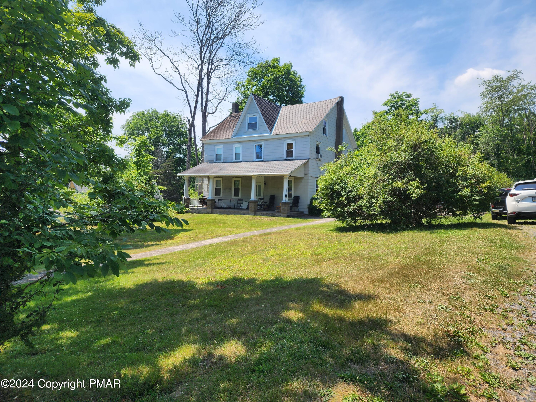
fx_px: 356
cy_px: 201
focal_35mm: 23
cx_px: 268
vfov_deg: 58.9
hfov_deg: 73.9
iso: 12
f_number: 1.8
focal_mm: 6.4
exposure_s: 1/829
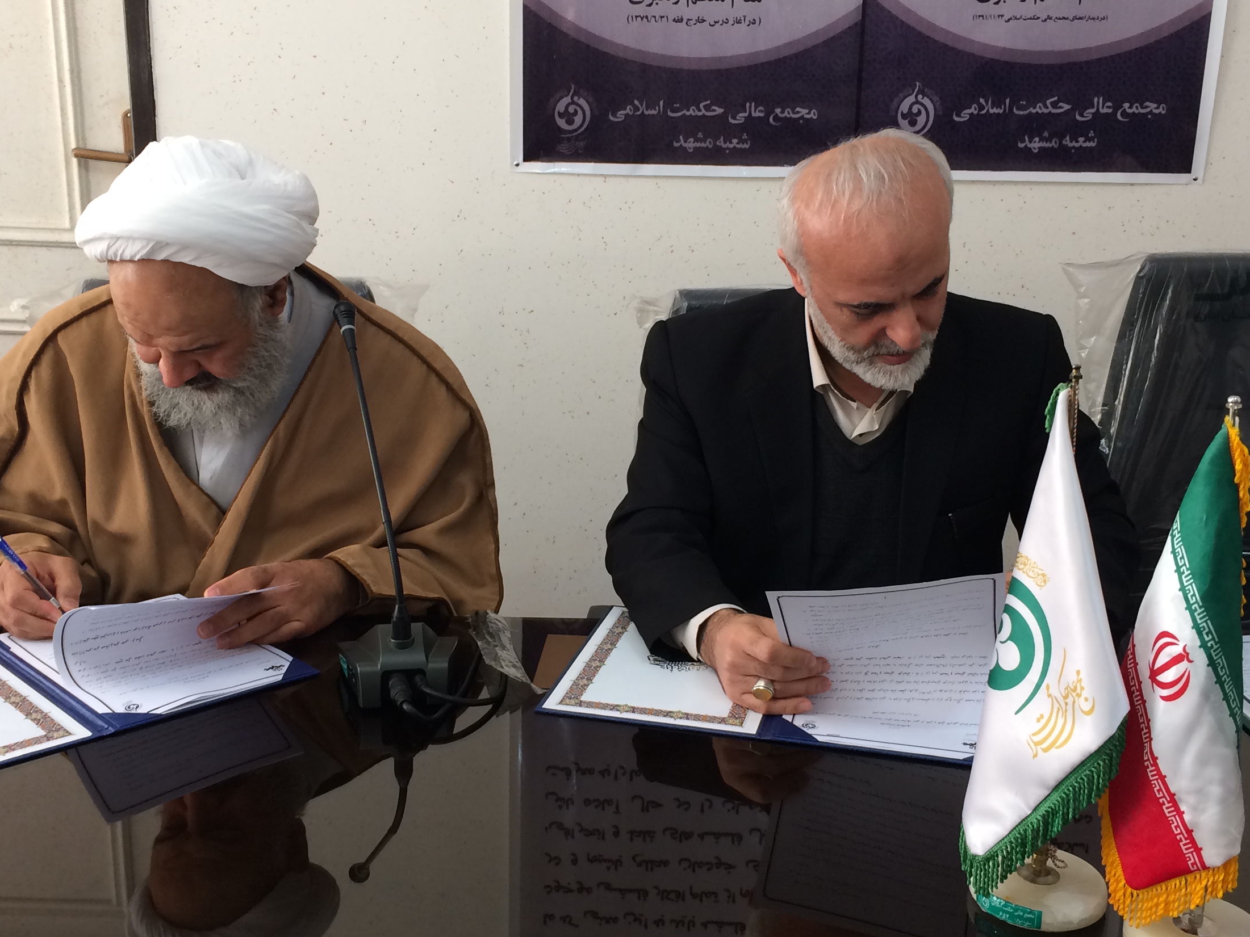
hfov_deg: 43.8
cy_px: 476
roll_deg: -0.1
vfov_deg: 33.6
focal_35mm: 43
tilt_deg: -16.3
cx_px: 603
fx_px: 1553
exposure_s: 1/33
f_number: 2.2
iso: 32
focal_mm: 4.15
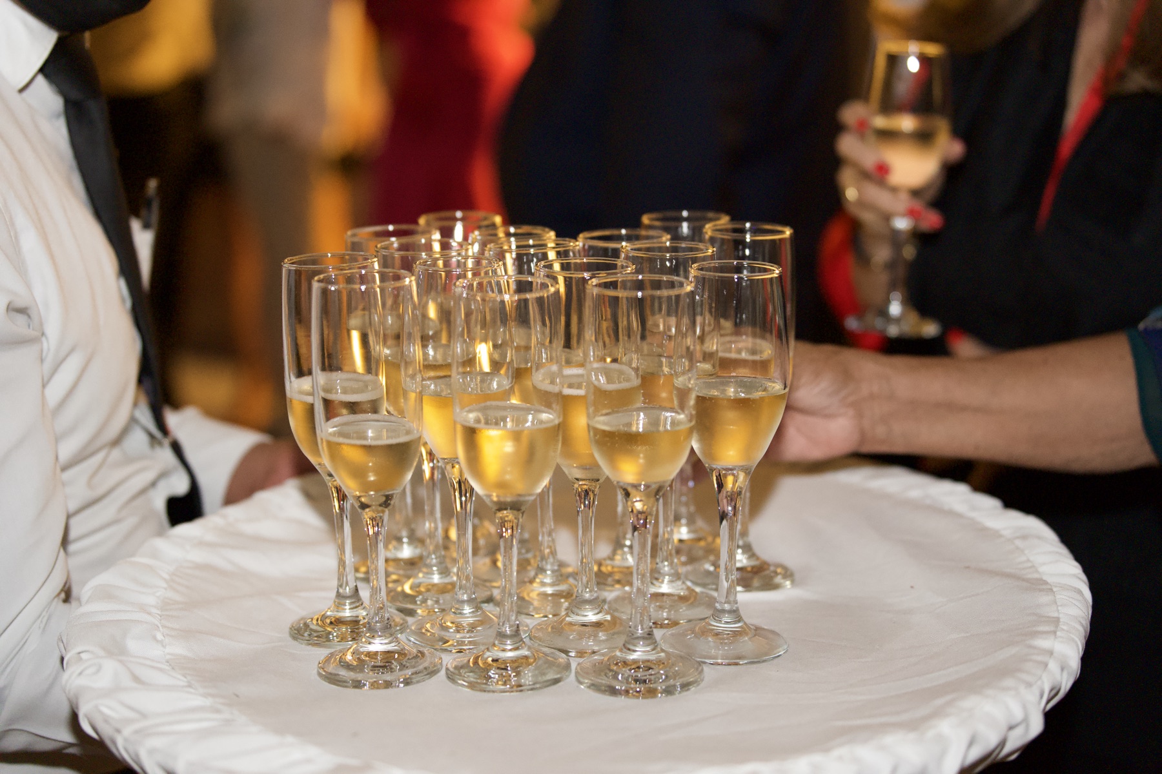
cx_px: 581
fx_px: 2259
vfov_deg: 19.5
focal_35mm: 70
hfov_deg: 28.8
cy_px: 387
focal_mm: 70
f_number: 2.8
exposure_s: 1/160
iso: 6400
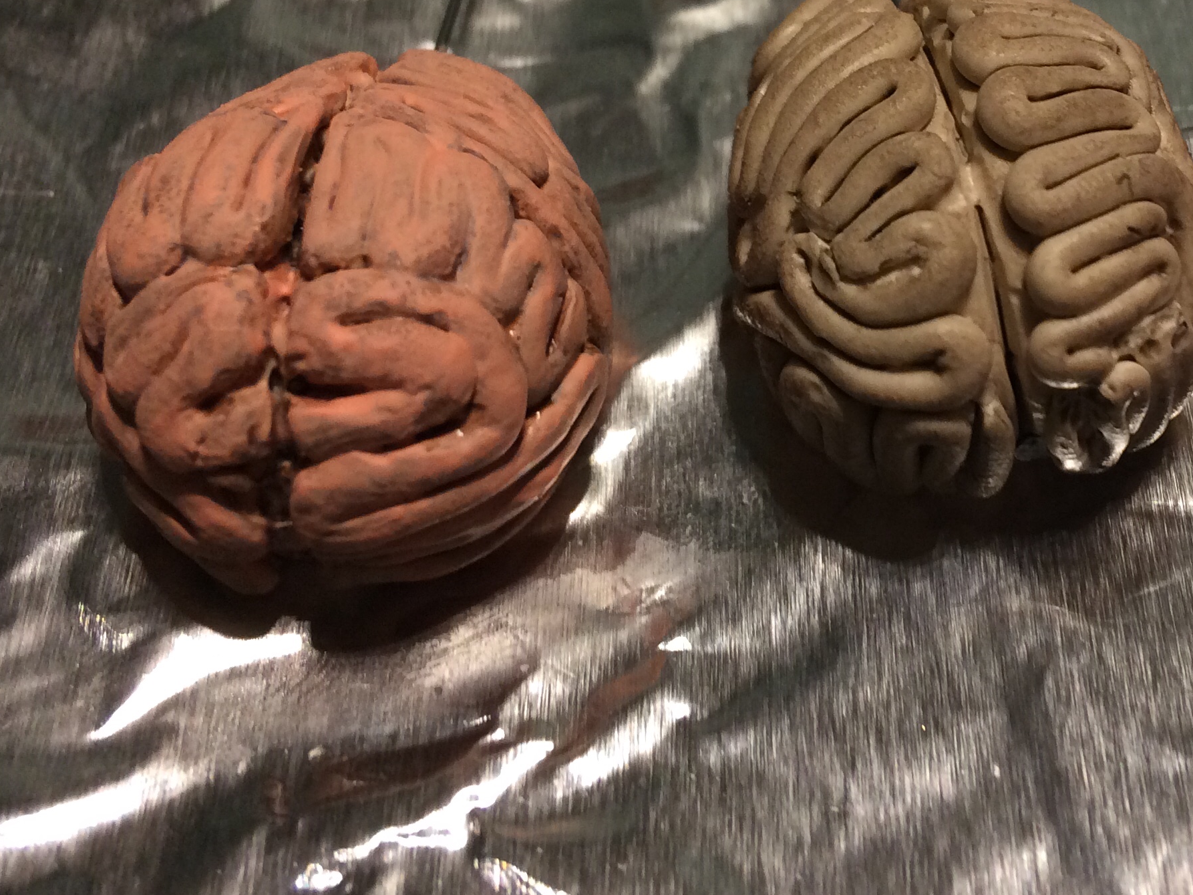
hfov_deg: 35.4
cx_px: 880
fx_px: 1826
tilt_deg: -52.9
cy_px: 192
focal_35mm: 53
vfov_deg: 27.0
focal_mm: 4.15
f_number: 2.2
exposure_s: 1/30
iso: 160
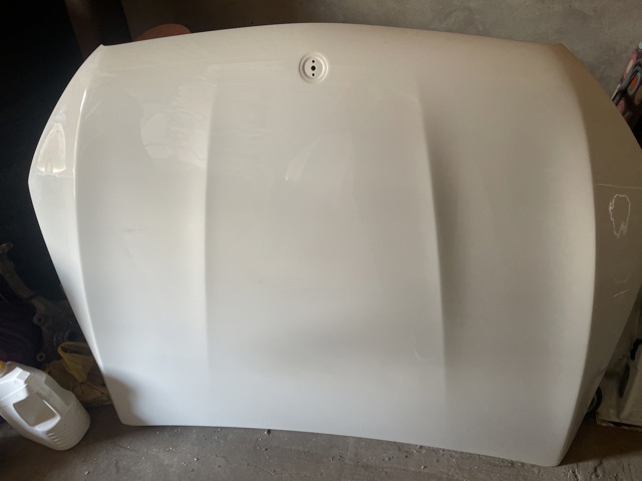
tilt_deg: -42.7
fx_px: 482
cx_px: 321
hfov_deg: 67.3
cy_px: 240
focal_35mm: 26
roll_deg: +4.0
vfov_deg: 53.0
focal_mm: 4.2
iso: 125
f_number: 1.6
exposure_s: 1/103
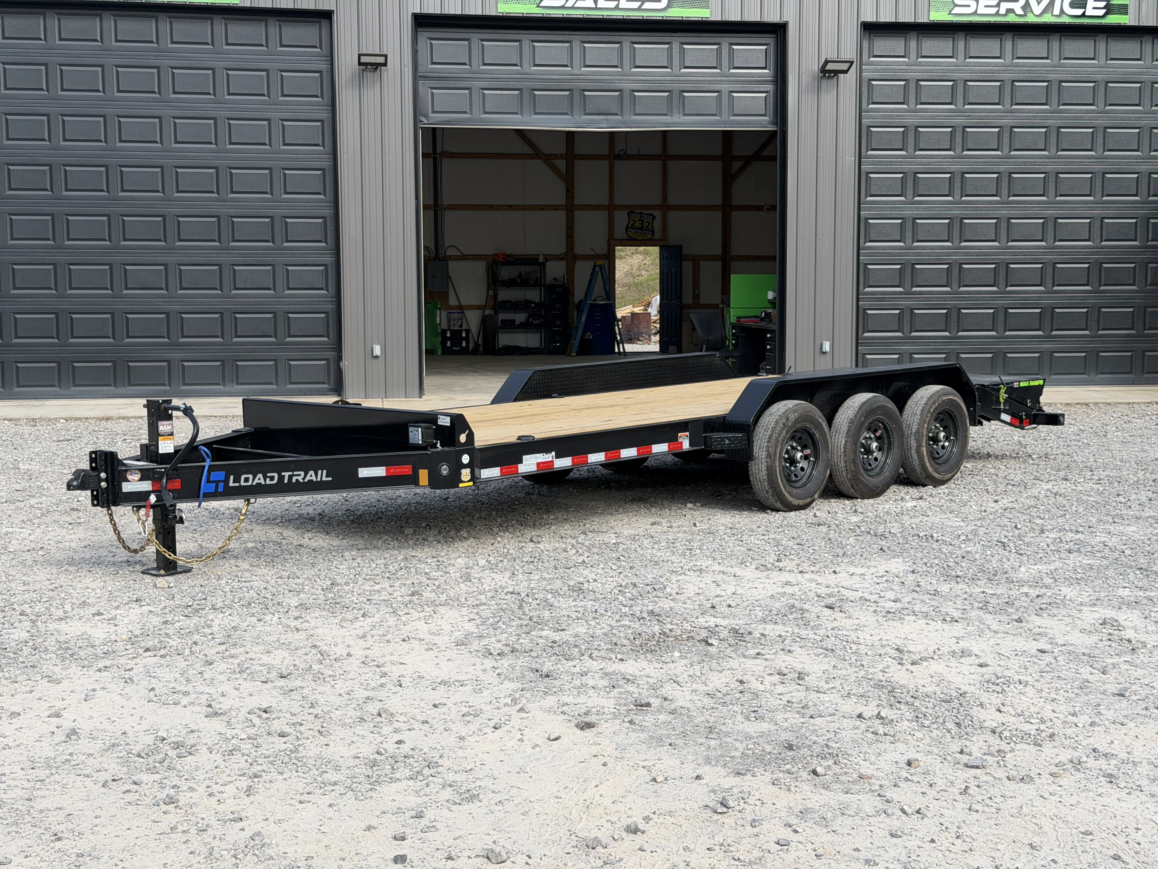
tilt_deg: -3.1
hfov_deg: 39.7
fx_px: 1606
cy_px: 434
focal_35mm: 48
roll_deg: +0.1
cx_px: 579
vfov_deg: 30.3
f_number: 1.78
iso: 80
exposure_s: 1/3378
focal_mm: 6.76
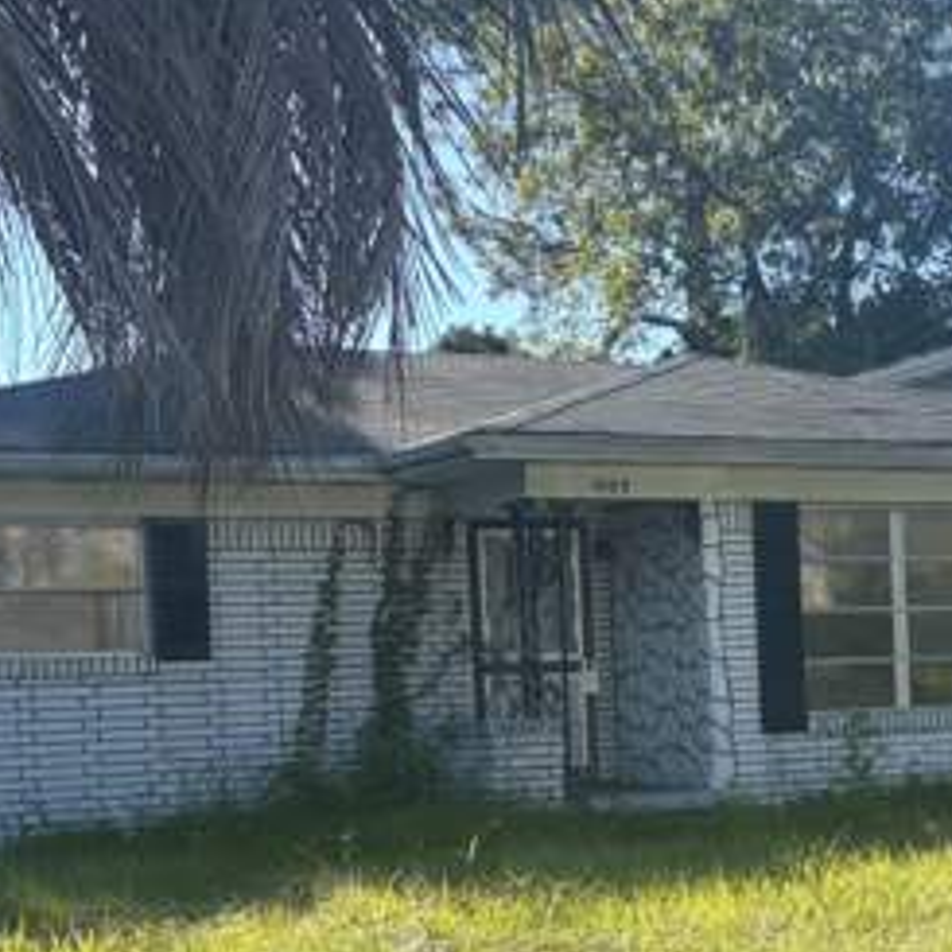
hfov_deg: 22.6
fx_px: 2334
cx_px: 828
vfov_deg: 22.9
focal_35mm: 75
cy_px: 696
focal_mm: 5.96
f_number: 1.6
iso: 50
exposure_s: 1/1016
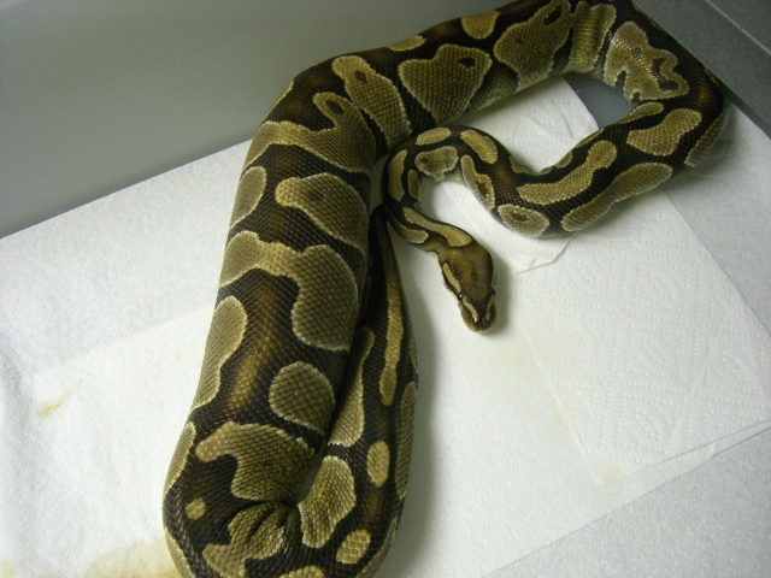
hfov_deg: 49.0
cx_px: 386
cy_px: 289
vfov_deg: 37.7
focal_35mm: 38
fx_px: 846
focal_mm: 6.2
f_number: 2.7
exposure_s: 1/50
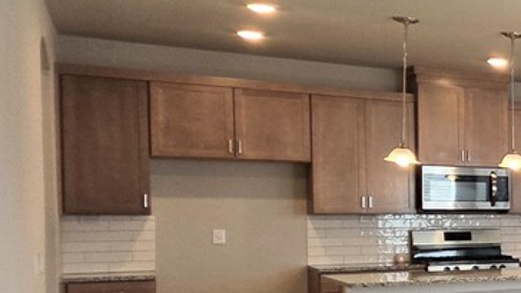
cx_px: 1000
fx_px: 774
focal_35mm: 56
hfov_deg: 20.5
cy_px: 243
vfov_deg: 21.2
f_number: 1.9
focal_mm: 2.2
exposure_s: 1/120
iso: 40
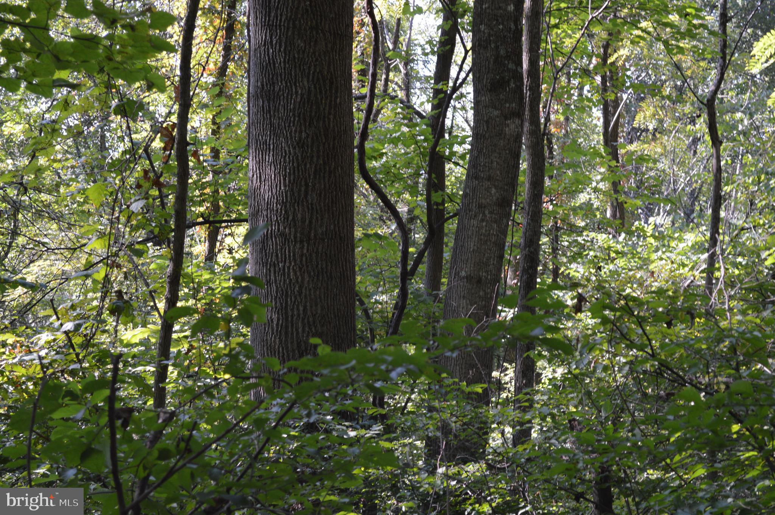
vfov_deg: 21.5
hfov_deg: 31.9
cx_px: 388
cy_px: 258
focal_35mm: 63
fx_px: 1355
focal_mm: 42
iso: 400
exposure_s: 1/100
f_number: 5.3
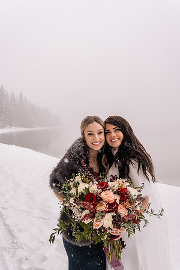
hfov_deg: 37.9
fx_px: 262
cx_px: 90
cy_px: 135
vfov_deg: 54.4
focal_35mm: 35
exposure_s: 1/250
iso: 1250
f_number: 5
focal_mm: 35
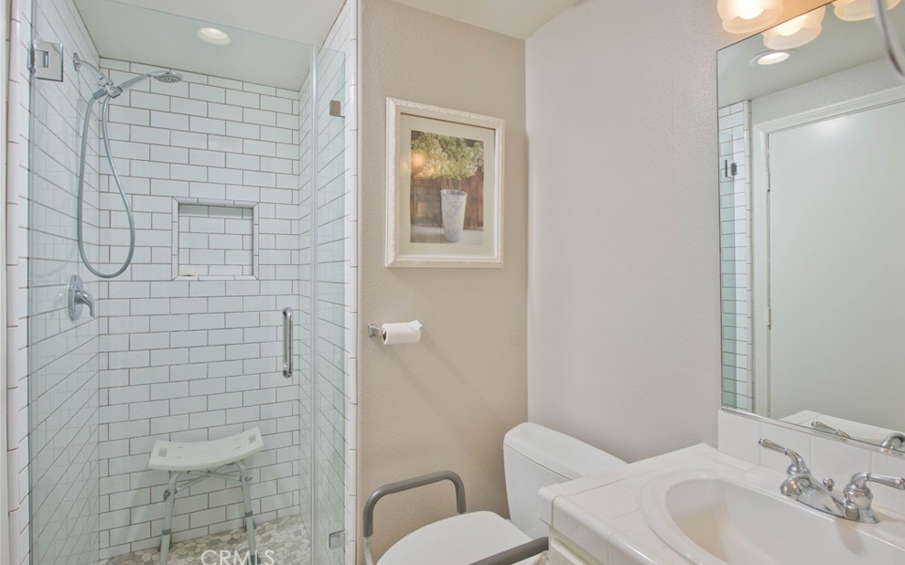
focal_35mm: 19
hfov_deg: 88.0
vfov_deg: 62.1
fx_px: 469
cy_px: 259
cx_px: 468
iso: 400
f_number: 5.6
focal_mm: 18
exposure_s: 1/320
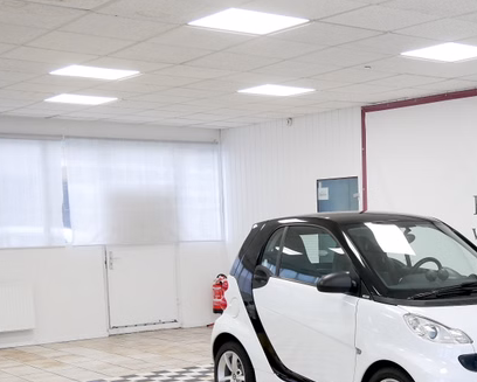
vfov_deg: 23.1
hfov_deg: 28.2
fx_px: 918
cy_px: 311
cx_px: 416
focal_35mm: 65
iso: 640
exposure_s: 1/60
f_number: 3.8
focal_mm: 17
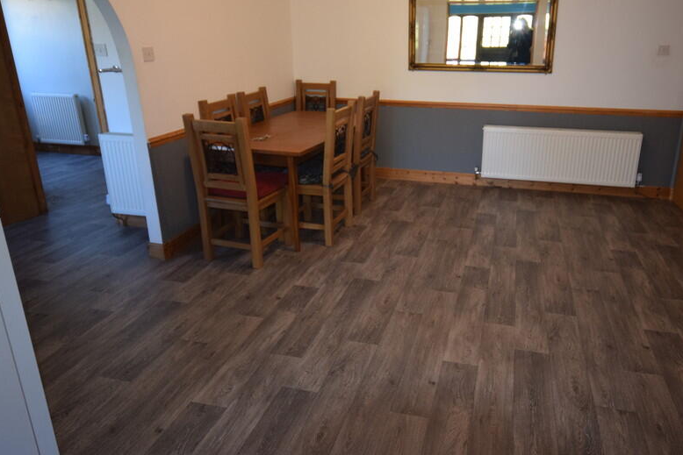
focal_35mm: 26
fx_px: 487
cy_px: 179
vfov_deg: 49.8
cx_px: 404
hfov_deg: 69.5
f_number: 4.5
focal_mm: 13
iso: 1000
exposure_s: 1/60
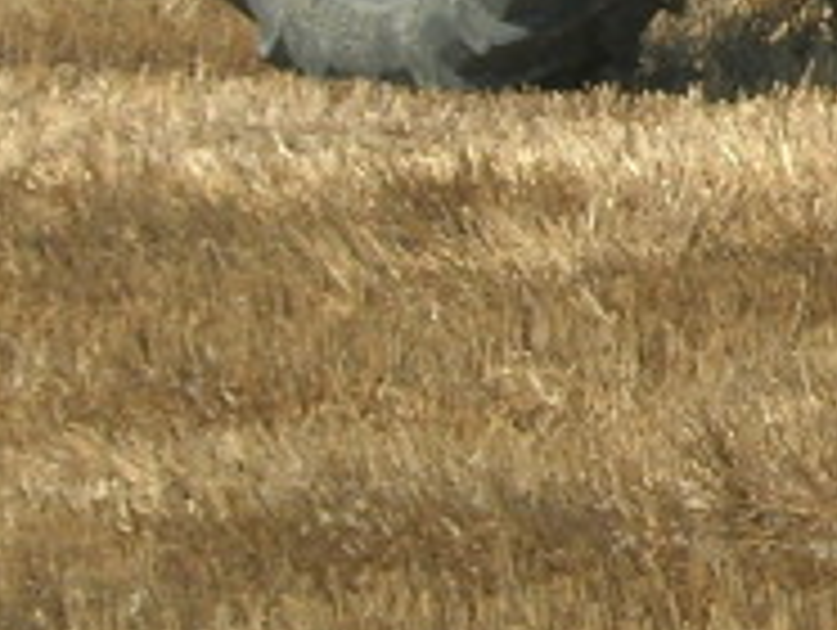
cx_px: 1858
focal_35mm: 396
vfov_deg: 3.7
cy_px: -315
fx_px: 9587
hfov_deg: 4.9
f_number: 6.3
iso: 64
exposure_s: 1/322
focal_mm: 14.9
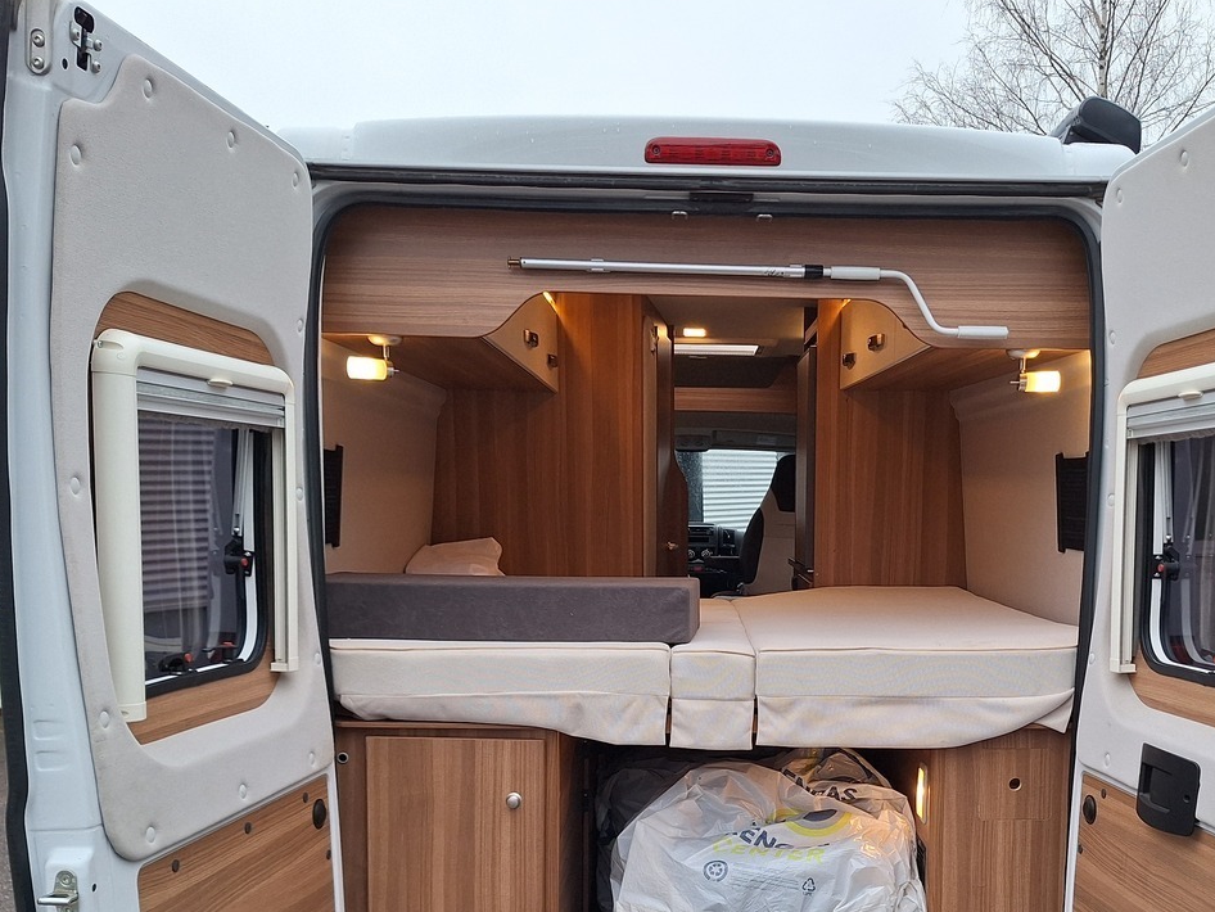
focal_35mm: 35
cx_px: 732
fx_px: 1229
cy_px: 682
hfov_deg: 52.2
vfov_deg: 39.6
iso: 80
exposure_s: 1/100
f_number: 1.8
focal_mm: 5.54
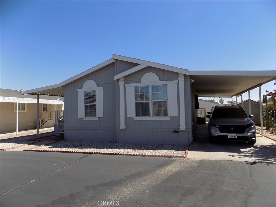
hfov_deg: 73.9
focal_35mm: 23
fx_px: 183
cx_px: 138
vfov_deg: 58.9
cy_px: 104
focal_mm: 4
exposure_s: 1/1250
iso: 80
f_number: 3.1
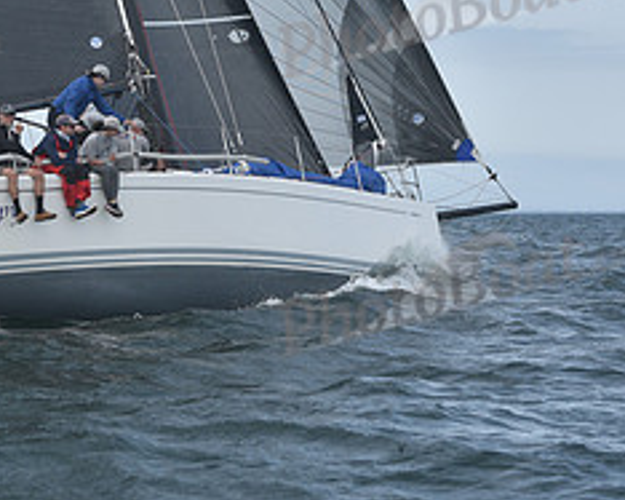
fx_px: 3014
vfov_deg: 9.5
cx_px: 142
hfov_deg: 11.8
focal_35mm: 163
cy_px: 186
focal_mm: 70
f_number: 5.6
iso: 200
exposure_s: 1/1250
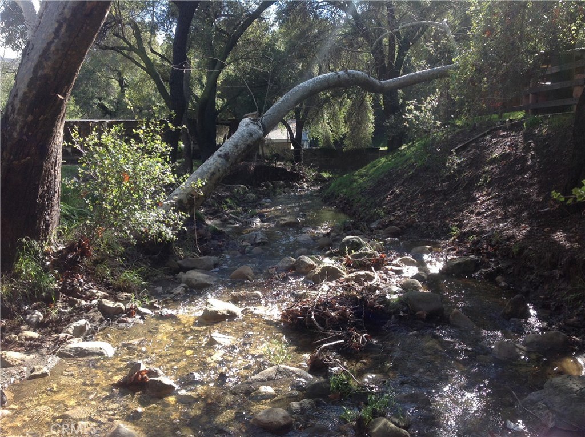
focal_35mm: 35
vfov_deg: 40.6
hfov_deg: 52.7
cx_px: 292
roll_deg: +1.4
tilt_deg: -7.9
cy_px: 218
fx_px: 591
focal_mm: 4.28
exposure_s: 1/285
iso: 50
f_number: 2.4
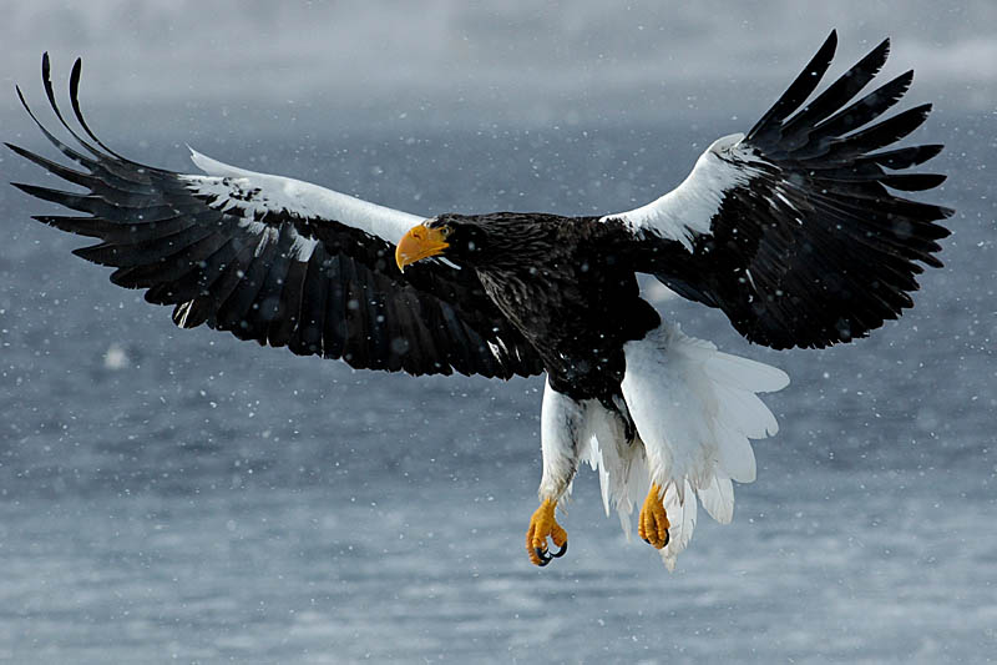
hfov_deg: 4.6
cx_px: 498
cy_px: 332
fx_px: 12459
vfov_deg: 3.1
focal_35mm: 450
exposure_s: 1/1600
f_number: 8
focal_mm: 300
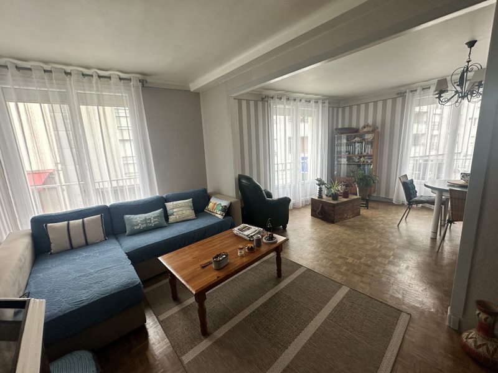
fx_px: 201
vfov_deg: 85.7
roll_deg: +3.4
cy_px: 186
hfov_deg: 102.1
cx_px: 249
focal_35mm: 14
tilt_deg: -9.3
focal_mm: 2.22
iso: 100
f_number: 2.2
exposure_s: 1/99
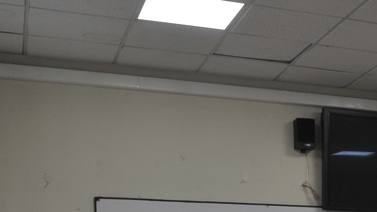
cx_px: 487
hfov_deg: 23.1
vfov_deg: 13.6
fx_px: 820
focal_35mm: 82
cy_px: 351
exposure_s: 1/50
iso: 500
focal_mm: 24
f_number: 10
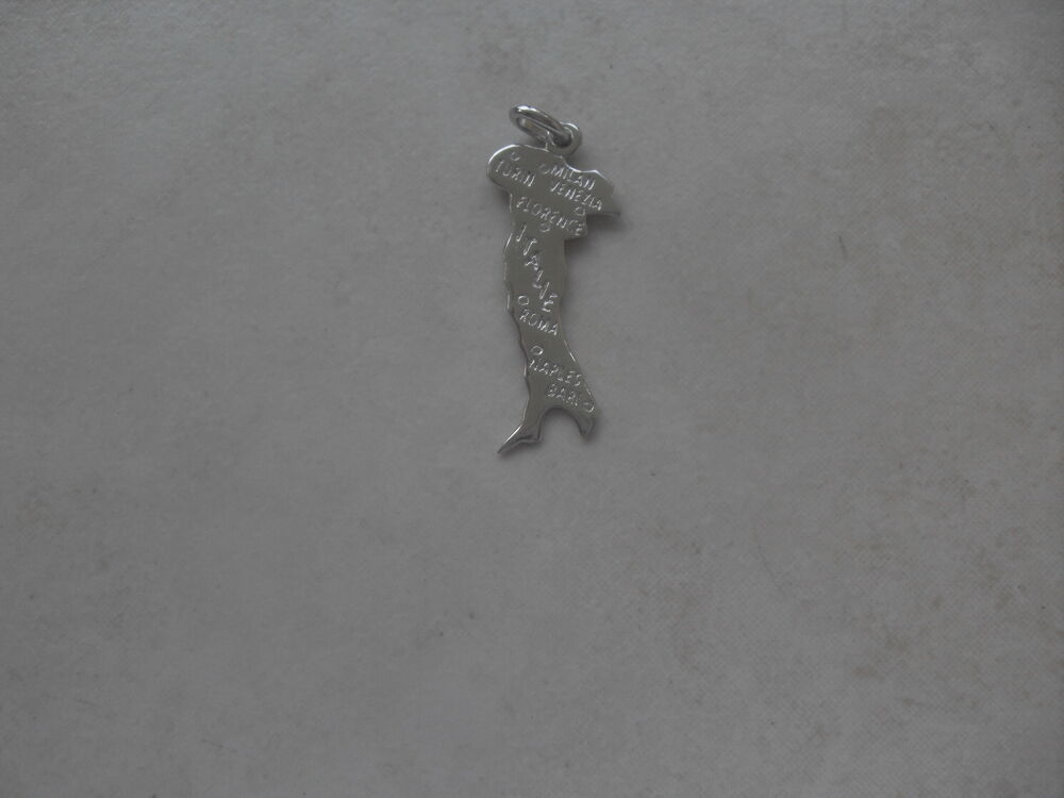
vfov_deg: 38.7
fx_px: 1137
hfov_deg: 50.1
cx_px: 532
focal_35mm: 37
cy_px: 399
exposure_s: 1/125
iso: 80
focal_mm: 6.3
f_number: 2.8
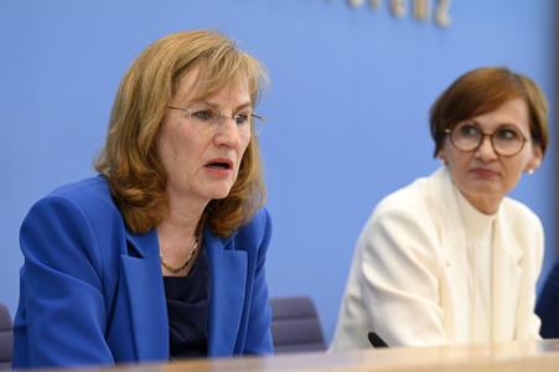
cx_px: 280
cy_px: 186
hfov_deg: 20.4
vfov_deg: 13.7
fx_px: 1552
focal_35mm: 100
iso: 2000
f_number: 4
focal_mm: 100
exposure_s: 1/800
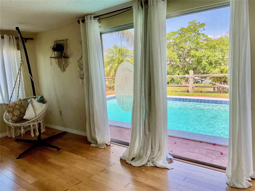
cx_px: 128
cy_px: 96
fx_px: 214
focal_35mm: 29
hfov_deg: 61.7
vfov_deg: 48.2
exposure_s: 1/260
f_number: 1.8
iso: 16
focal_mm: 3
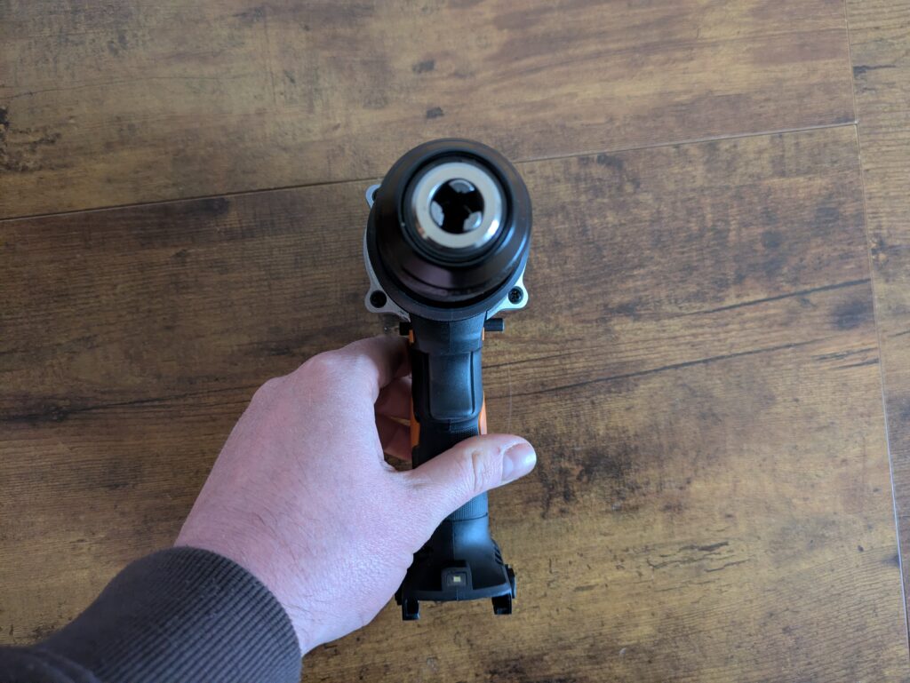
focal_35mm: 25
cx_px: 455
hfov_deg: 69.4
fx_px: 658
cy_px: 342
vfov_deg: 54.9
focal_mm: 5.43
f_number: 1.89
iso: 584
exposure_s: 1/25
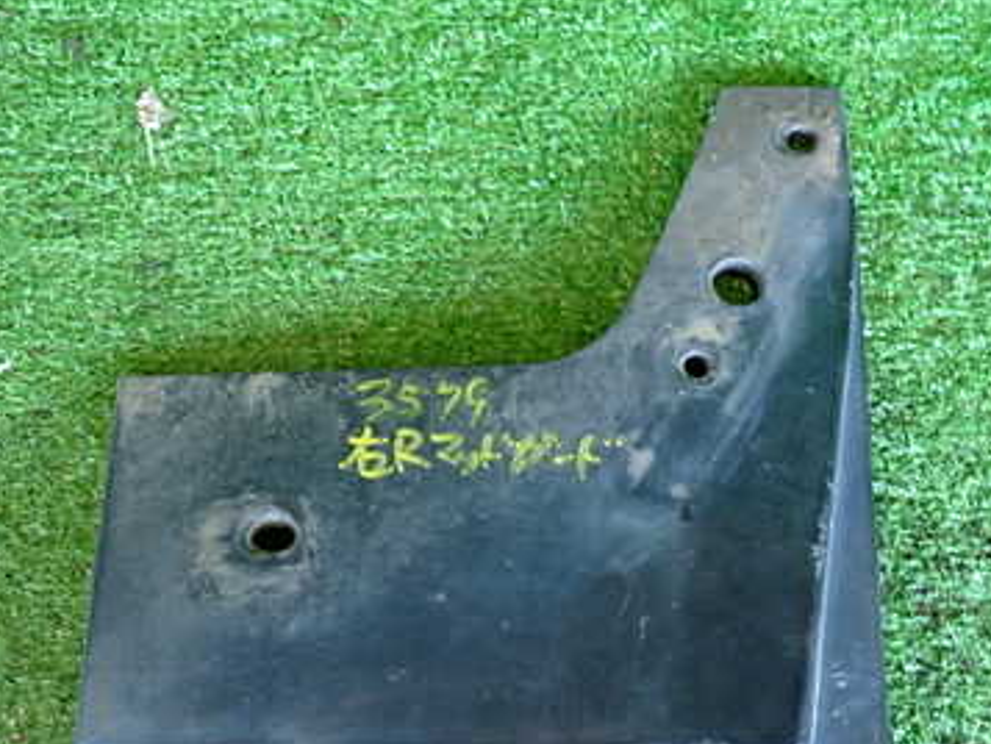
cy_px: 552
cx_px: 550
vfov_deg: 33.7
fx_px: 1203
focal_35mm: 42
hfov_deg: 44.7
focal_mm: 4.5
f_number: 2
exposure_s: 1/30
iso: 320
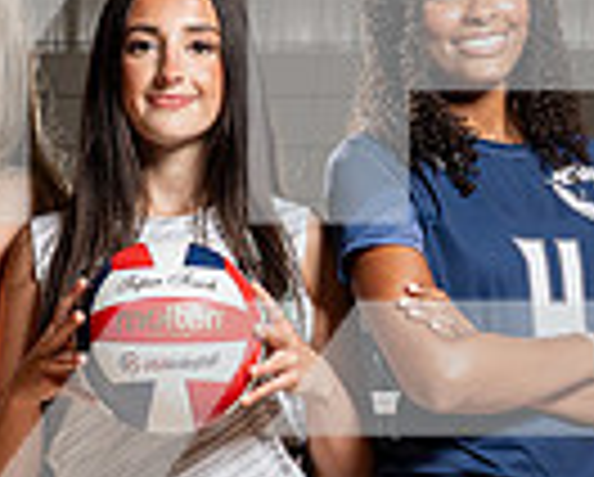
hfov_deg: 5.9
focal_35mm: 326
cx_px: 169
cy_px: 562
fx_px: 5740
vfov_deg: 4.7
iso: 100
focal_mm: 68
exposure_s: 1/250
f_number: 8
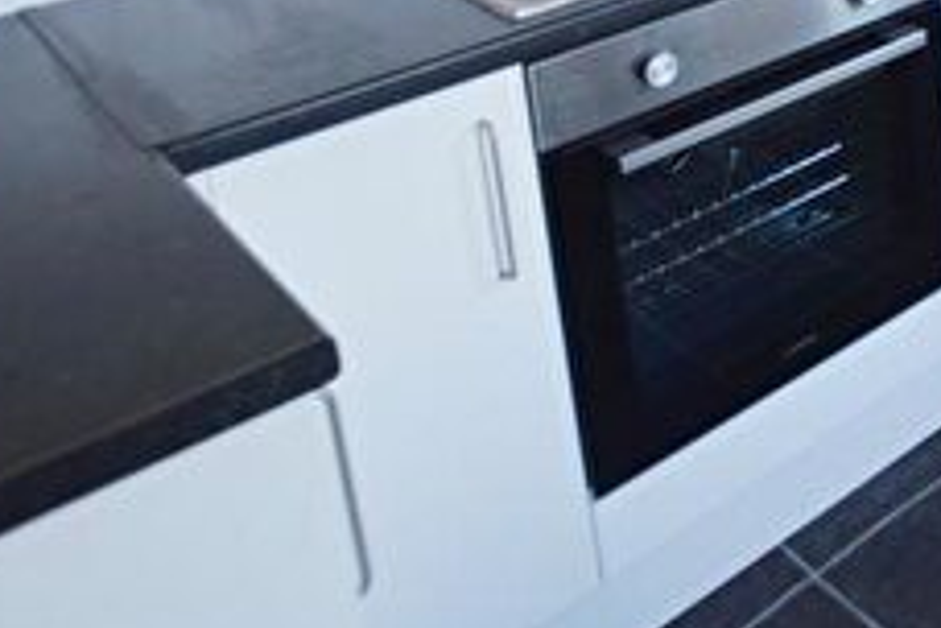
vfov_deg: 24.0
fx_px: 1202
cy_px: -277
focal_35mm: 46
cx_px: 1317
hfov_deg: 30.2
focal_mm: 10
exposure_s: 1/60
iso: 400
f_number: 4
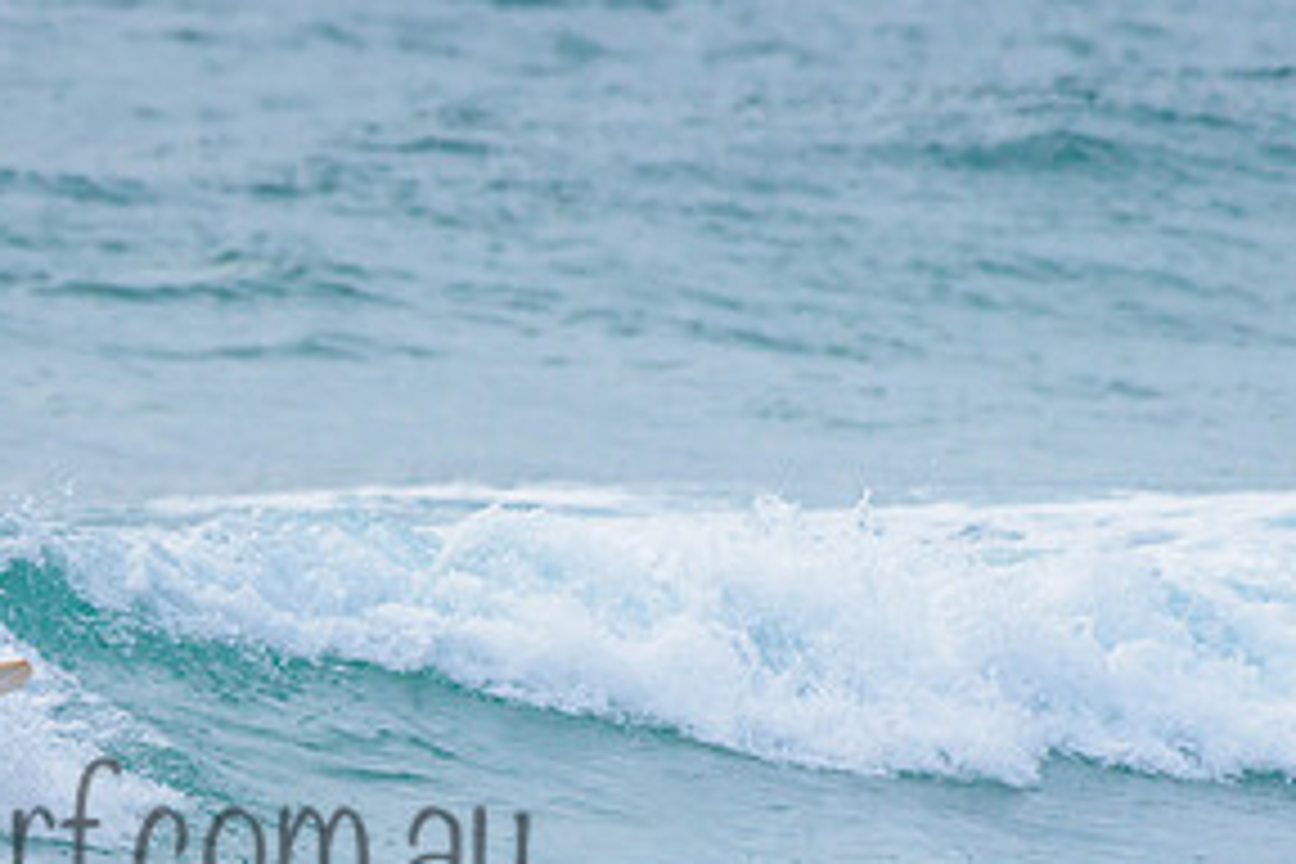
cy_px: 662
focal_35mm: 1235
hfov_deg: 1.7
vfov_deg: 1.1
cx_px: -187
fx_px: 44457
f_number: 5.6
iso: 280
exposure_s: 1/2000
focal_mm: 500
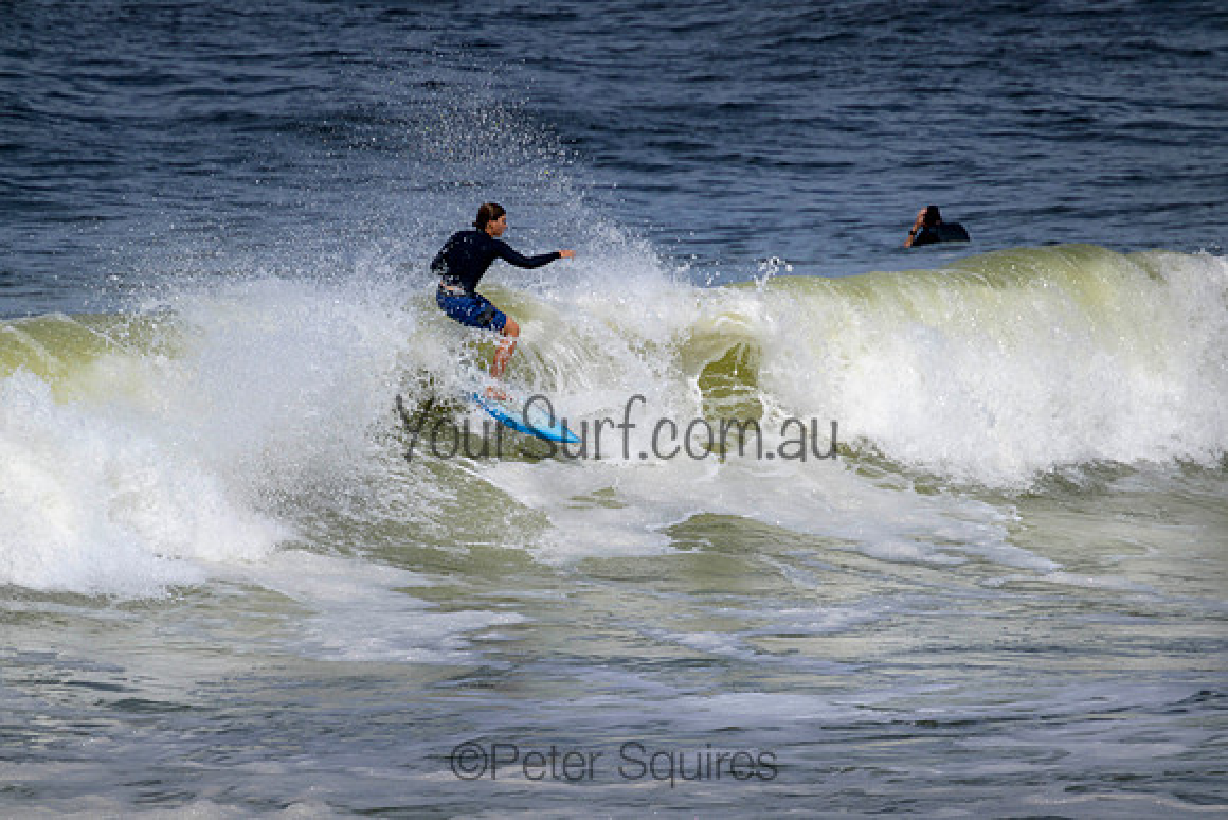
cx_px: 614
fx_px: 27294
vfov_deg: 1.7
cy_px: 410
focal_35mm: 800
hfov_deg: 2.6
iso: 360
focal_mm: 800
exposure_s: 1/2000
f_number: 11
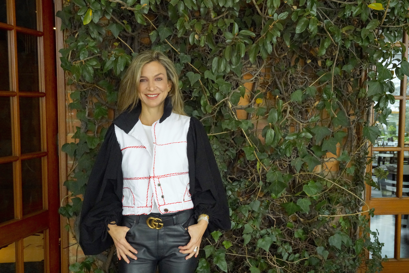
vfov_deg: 37.9
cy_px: 136
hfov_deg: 54.4
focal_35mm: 35
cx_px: 204
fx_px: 398
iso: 12800
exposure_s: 1/160
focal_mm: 35
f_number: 9
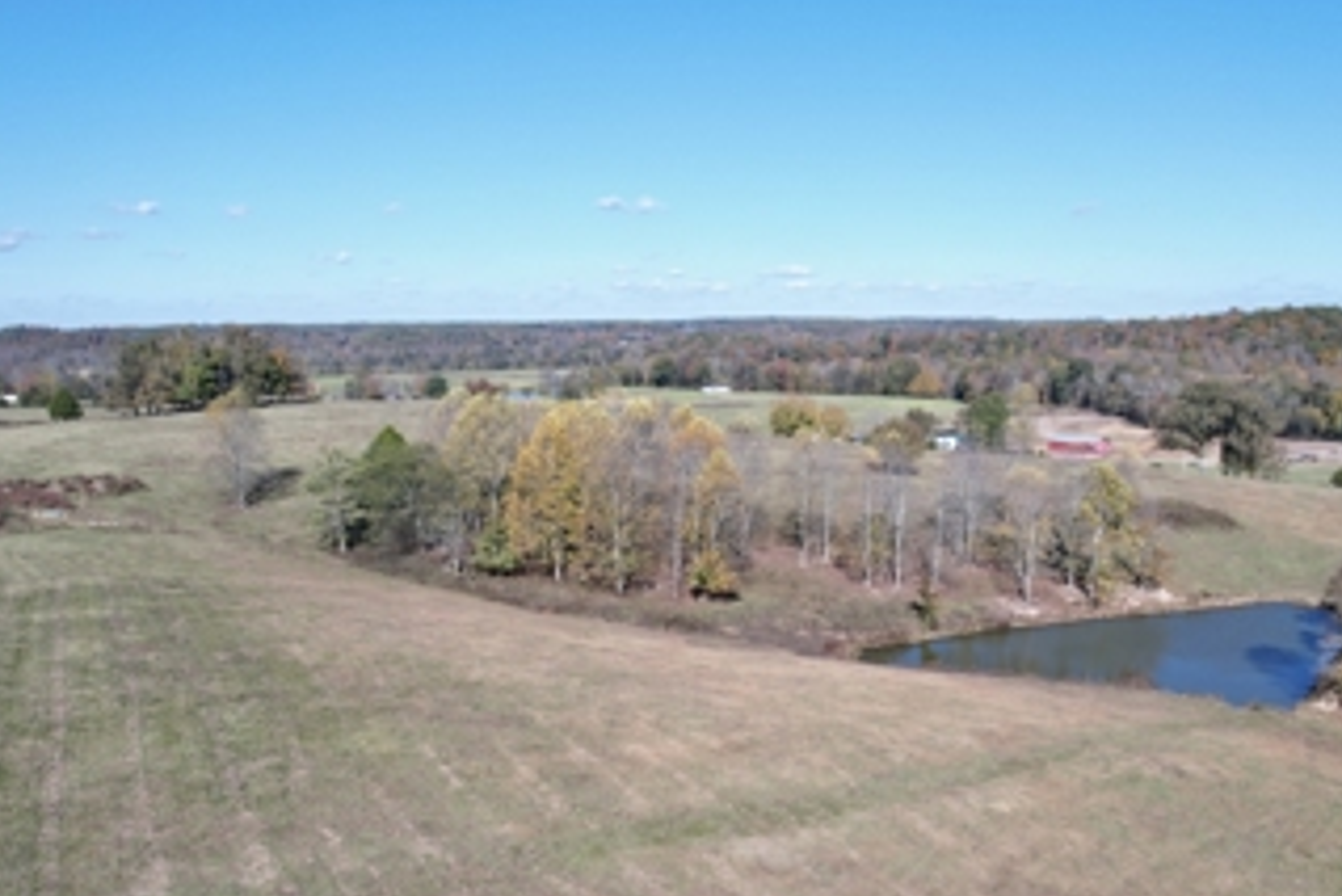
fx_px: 1156
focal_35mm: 31
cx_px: 682
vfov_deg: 41.9
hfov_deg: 60.3
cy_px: 585
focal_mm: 8.38
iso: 110
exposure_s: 1/1500
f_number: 2.8
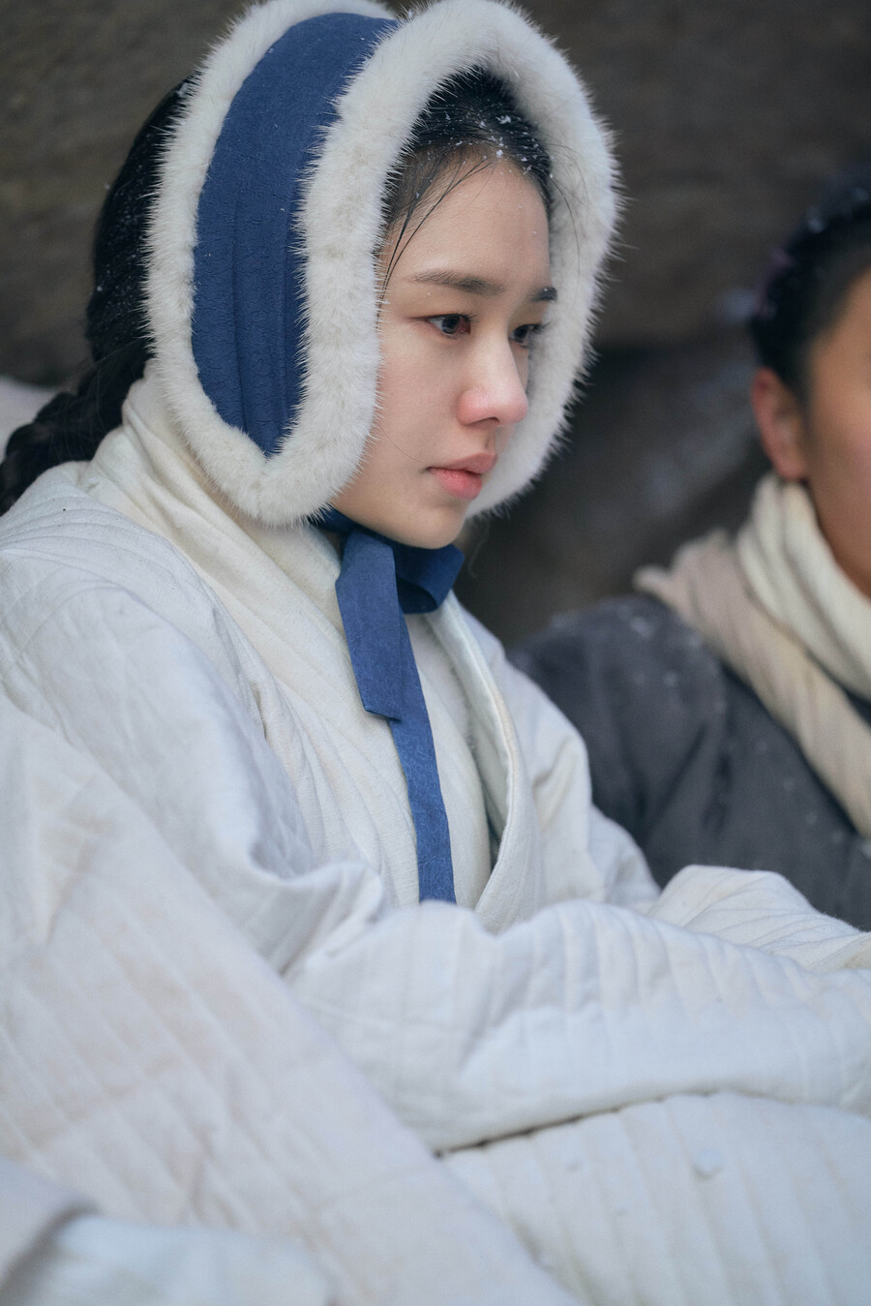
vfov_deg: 10.3
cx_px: 436
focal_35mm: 200
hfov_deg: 6.9
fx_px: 7254
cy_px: 653
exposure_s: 1/250
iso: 1000
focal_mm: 200
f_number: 3.5
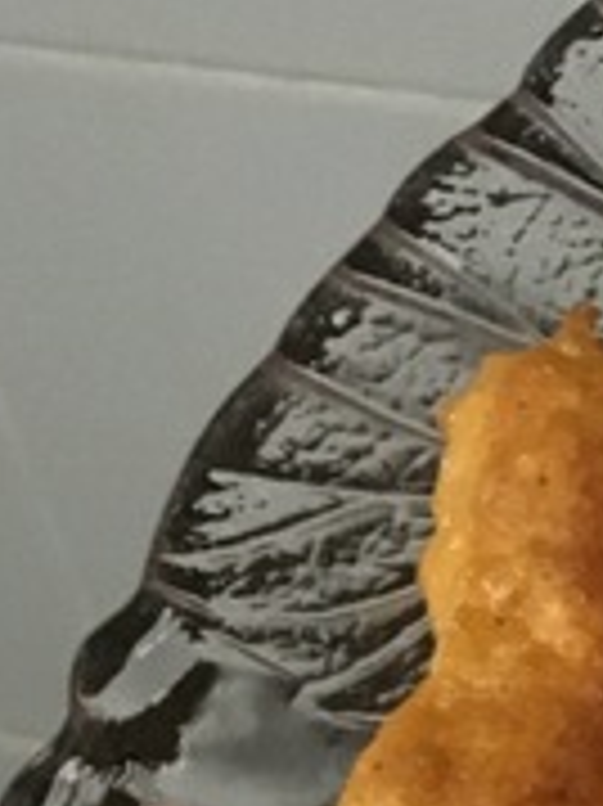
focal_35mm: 149
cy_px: 1486
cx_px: 1359
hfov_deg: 9.1
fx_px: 3465
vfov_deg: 12.1
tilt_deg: -48.6
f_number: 2.2
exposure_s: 1/17
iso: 250
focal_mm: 4.15
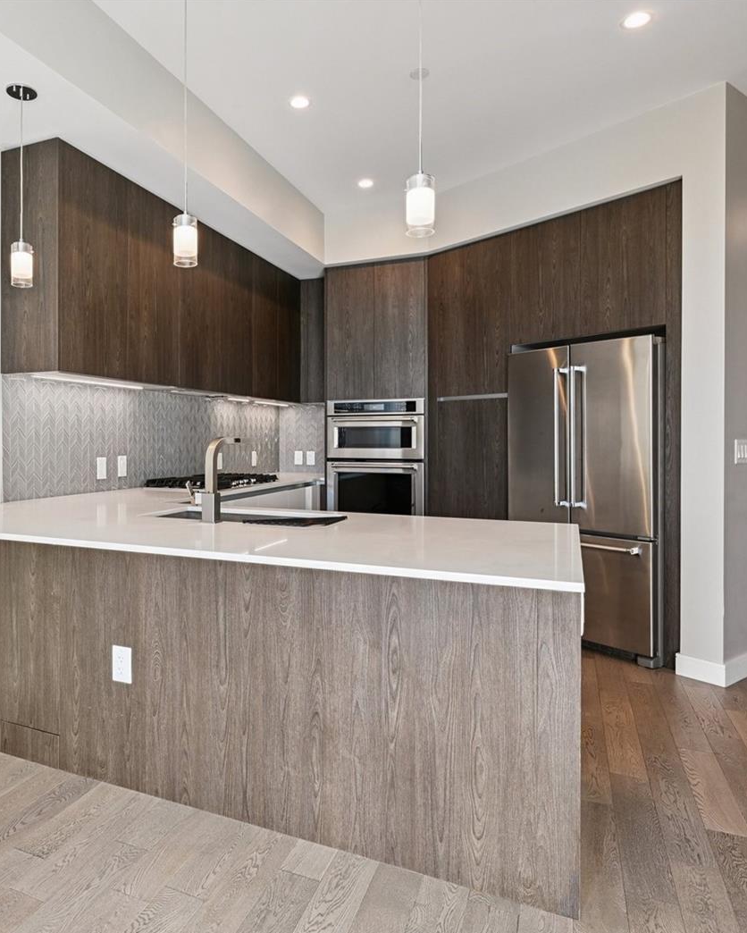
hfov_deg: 59.6
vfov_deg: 72.6
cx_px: 252
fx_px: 635
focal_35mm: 23
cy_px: 472
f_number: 10
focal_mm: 16
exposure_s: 1/40
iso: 400
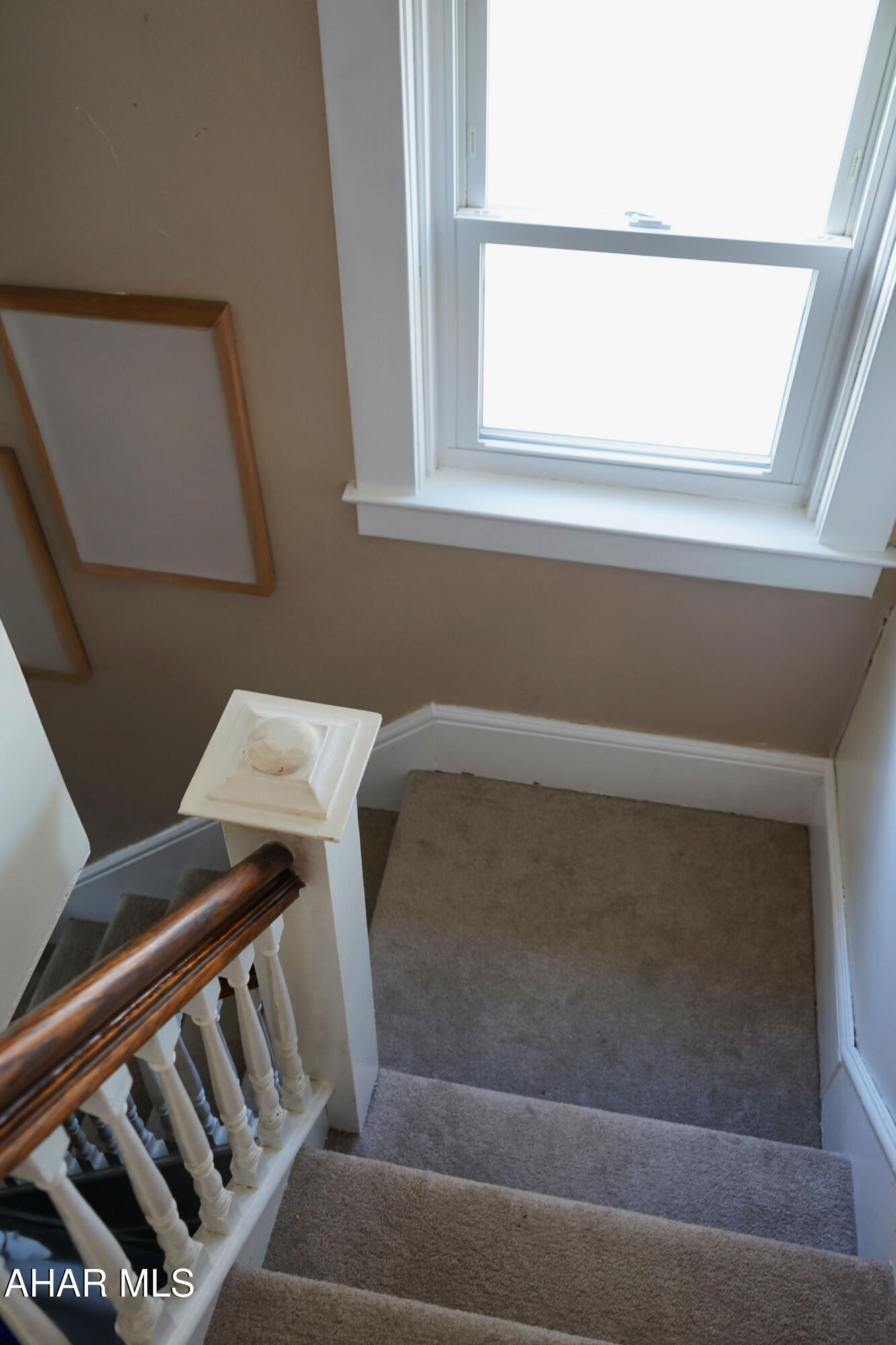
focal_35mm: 30
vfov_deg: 61.9
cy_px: 672
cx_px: 448
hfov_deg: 43.6
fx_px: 1120
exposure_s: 1/60
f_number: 4
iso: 500
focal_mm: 30
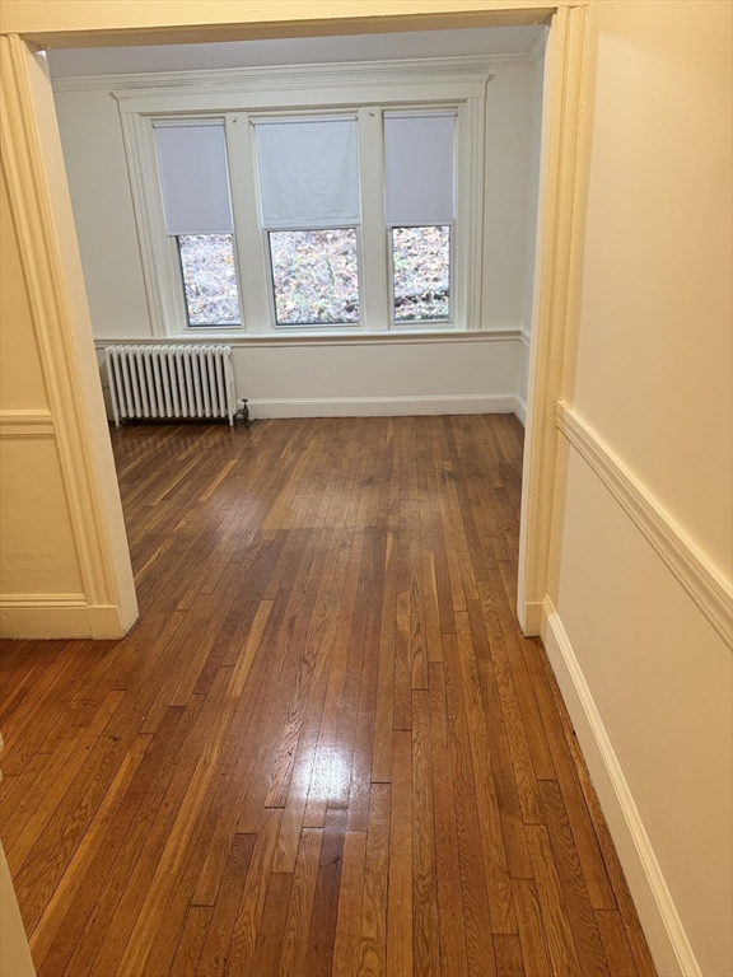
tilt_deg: -18.9
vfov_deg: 71.6
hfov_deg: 56.8
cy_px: 488
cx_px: 366
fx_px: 678
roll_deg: +2.5
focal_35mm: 24
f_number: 1.78
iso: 250
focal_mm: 6.76
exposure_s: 1/60
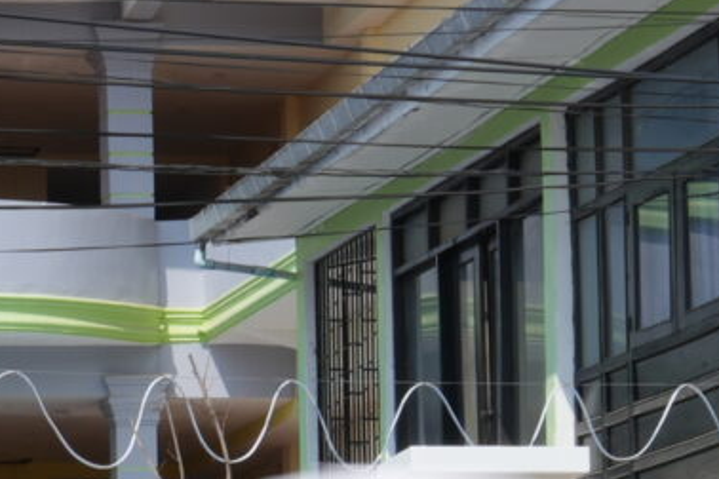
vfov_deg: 6.3
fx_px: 4334
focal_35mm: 217
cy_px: 459
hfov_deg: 9.2
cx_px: -409
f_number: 22
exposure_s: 1/40
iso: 100
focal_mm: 32
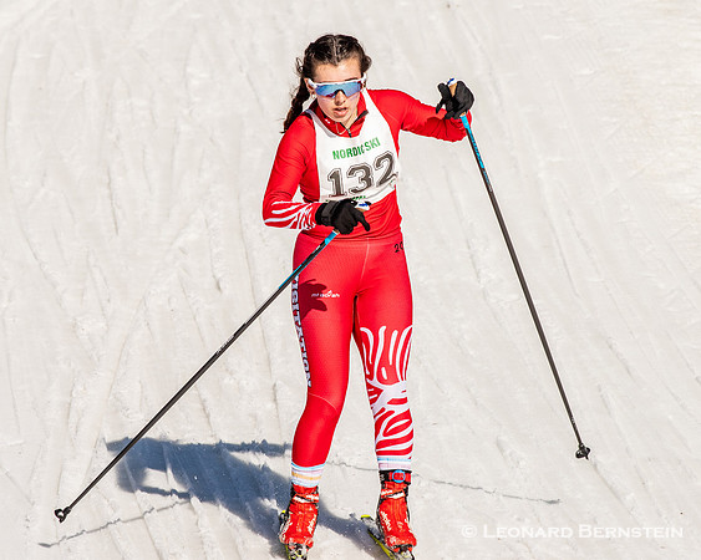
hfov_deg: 3.8
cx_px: 365
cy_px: 280
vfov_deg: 3.1
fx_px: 10511
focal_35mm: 507
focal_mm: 300
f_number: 8
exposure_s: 1/2000
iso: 400
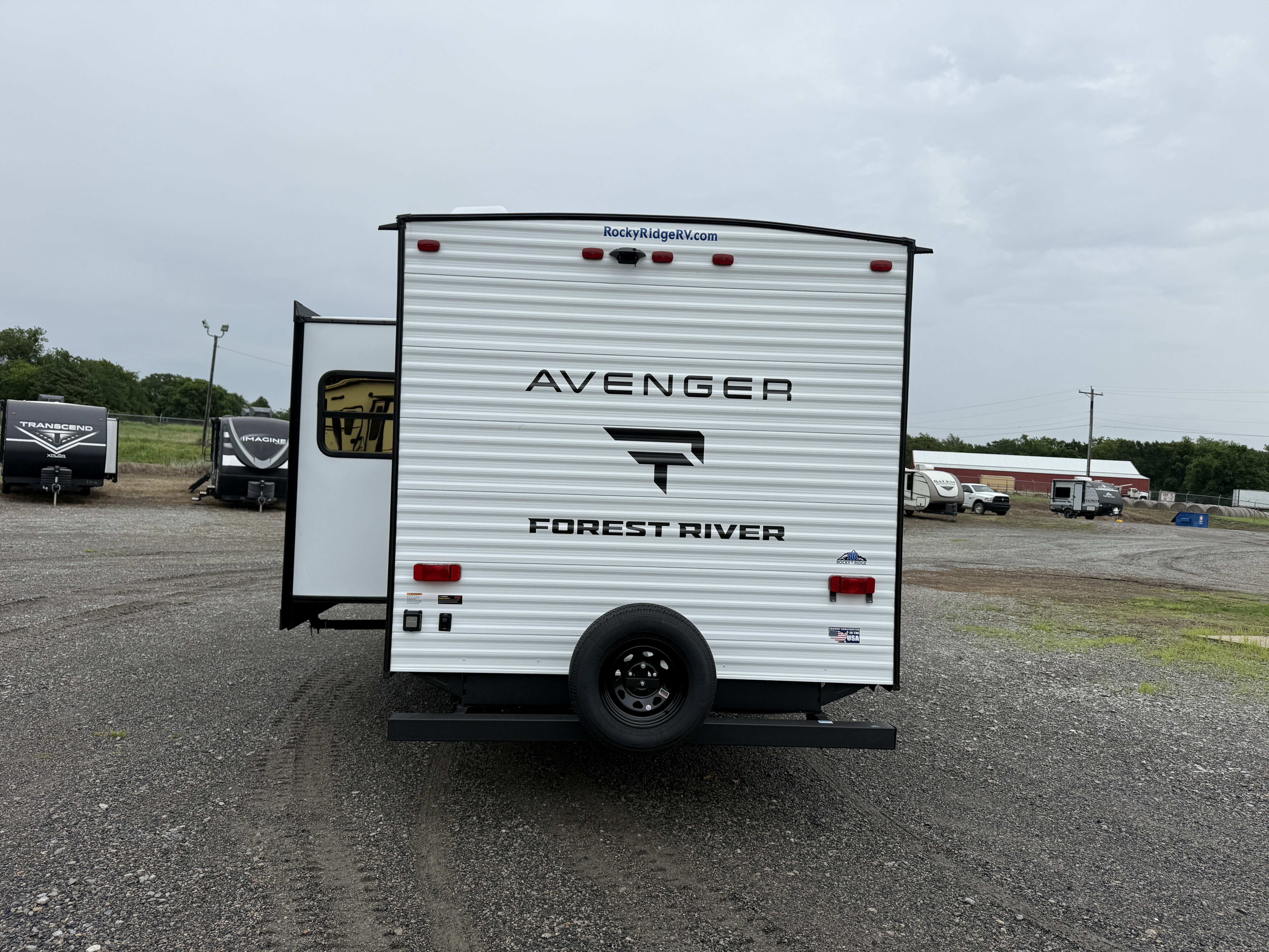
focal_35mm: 24
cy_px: 476
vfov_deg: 56.8
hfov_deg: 71.6
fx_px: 880
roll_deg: -4.4
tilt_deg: +1.7
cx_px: 634
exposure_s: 1/3021
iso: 80
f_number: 1.78
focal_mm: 6.76
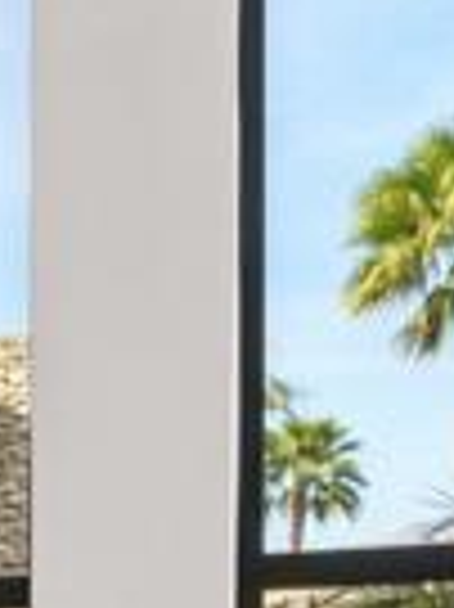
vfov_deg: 24.3
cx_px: -575
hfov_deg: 14.6
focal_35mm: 73
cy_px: 723
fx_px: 1279
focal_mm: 16
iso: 250
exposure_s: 1/30
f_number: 8
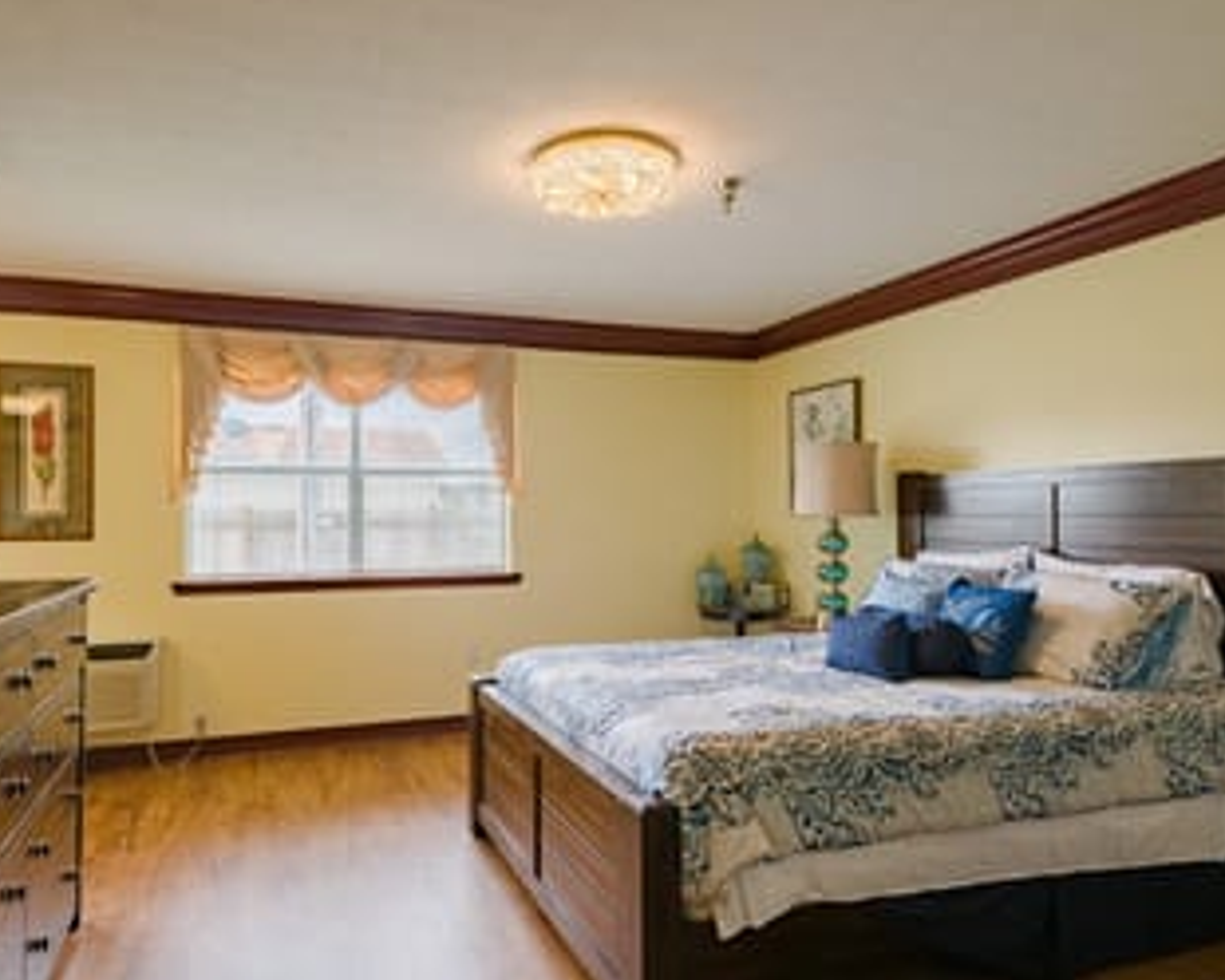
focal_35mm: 23
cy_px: 498
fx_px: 834
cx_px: 537
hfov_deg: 72.3
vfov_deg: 60.9
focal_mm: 19
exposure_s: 1/60
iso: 64
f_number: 8
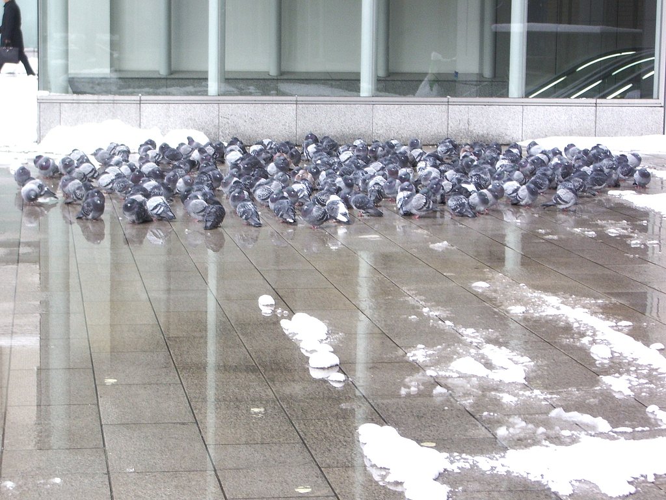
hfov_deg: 22.0
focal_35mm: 89
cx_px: 333
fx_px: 1712
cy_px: 250
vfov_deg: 16.6
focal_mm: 14.6
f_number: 4.4
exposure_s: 1/50
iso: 100
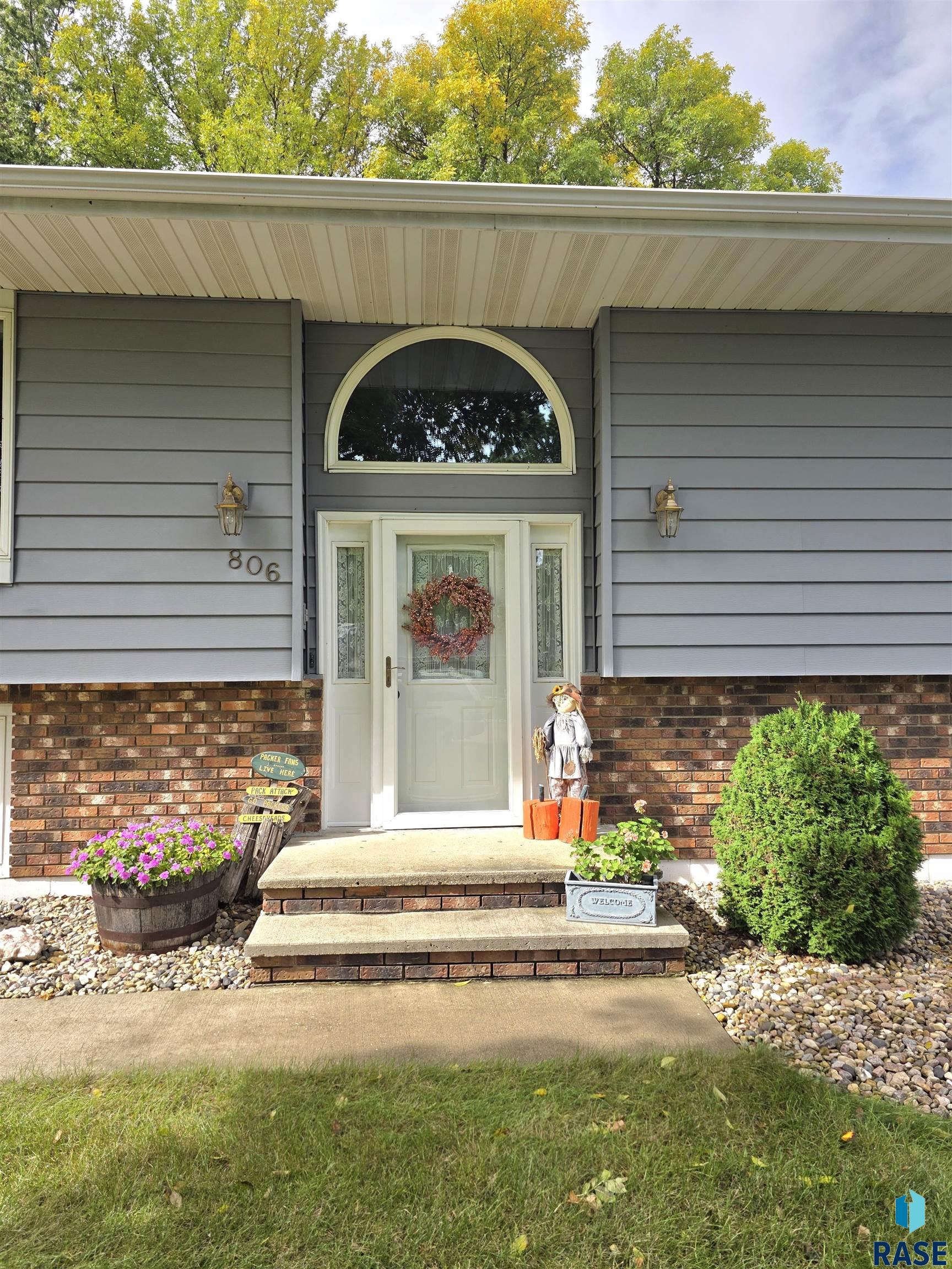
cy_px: 634
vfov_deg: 73.9
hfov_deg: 58.9
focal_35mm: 23
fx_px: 843
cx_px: 476
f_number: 1.7
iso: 80
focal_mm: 6.3
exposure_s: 1/3333
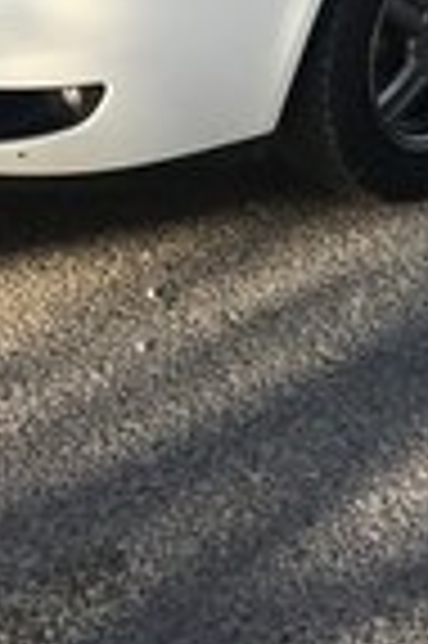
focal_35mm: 101
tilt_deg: -15.6
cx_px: 640
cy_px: -252
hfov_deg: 12.8
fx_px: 1805
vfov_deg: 18.5
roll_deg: -0.8
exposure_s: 1/439
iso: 20
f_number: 1.8
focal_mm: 3.99
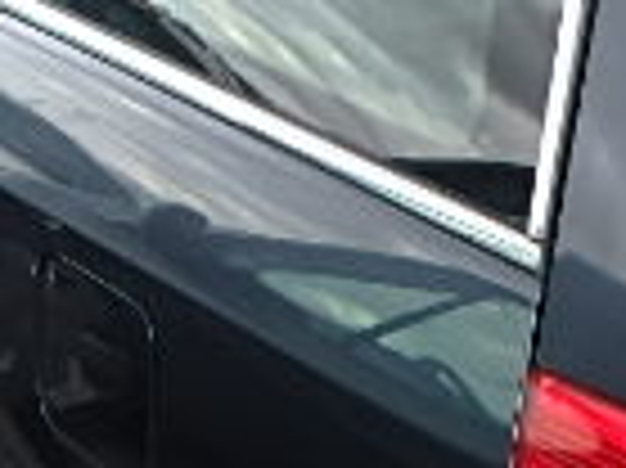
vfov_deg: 15.0
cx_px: 572
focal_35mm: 97
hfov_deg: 19.8
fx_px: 1753
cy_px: 432
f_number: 3.5
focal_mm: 3.7
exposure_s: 1/125
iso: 125
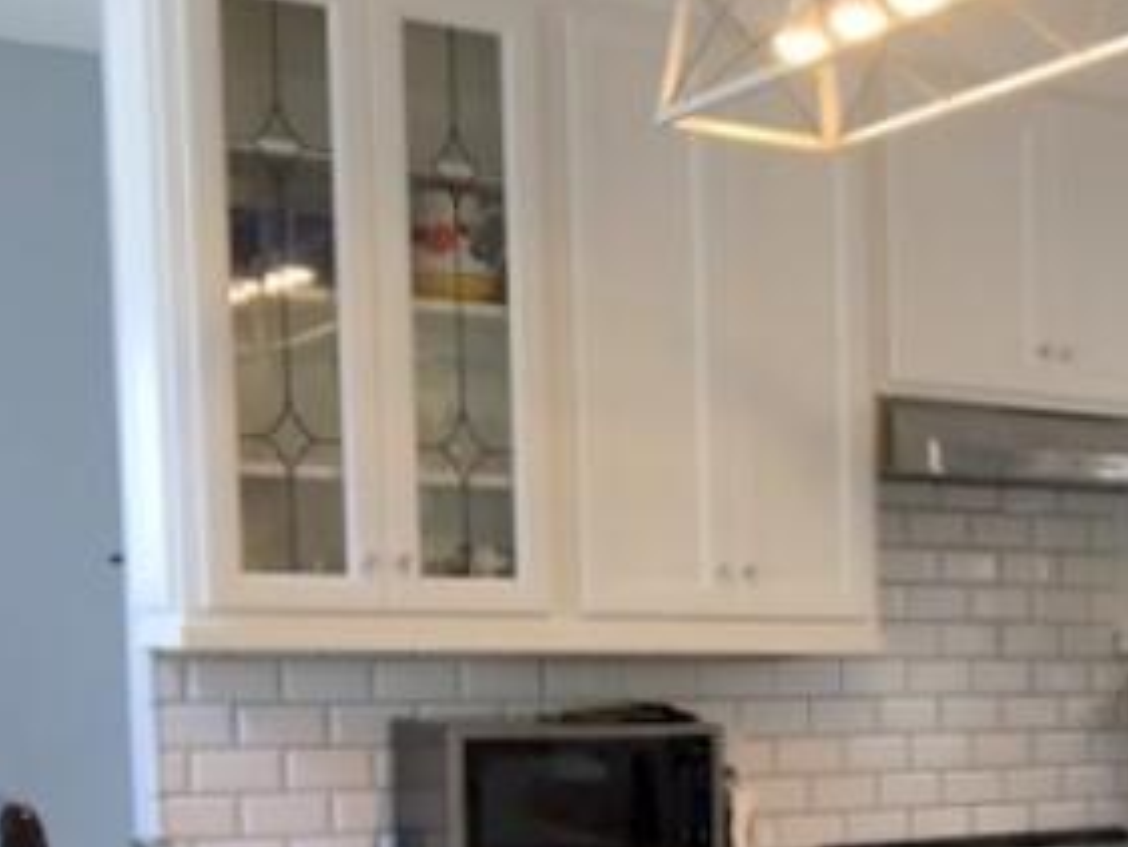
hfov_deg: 26.8
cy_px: 883
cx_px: 1273
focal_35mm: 66
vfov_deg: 21.4
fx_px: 2152
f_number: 2.2
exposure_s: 1/40
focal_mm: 4.15
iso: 25
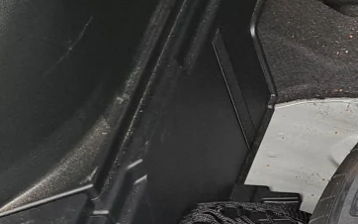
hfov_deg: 13.8
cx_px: 642
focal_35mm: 135
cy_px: 186
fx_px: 1317
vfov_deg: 9.7
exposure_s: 1/50
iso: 125
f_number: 1.8
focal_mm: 5.23
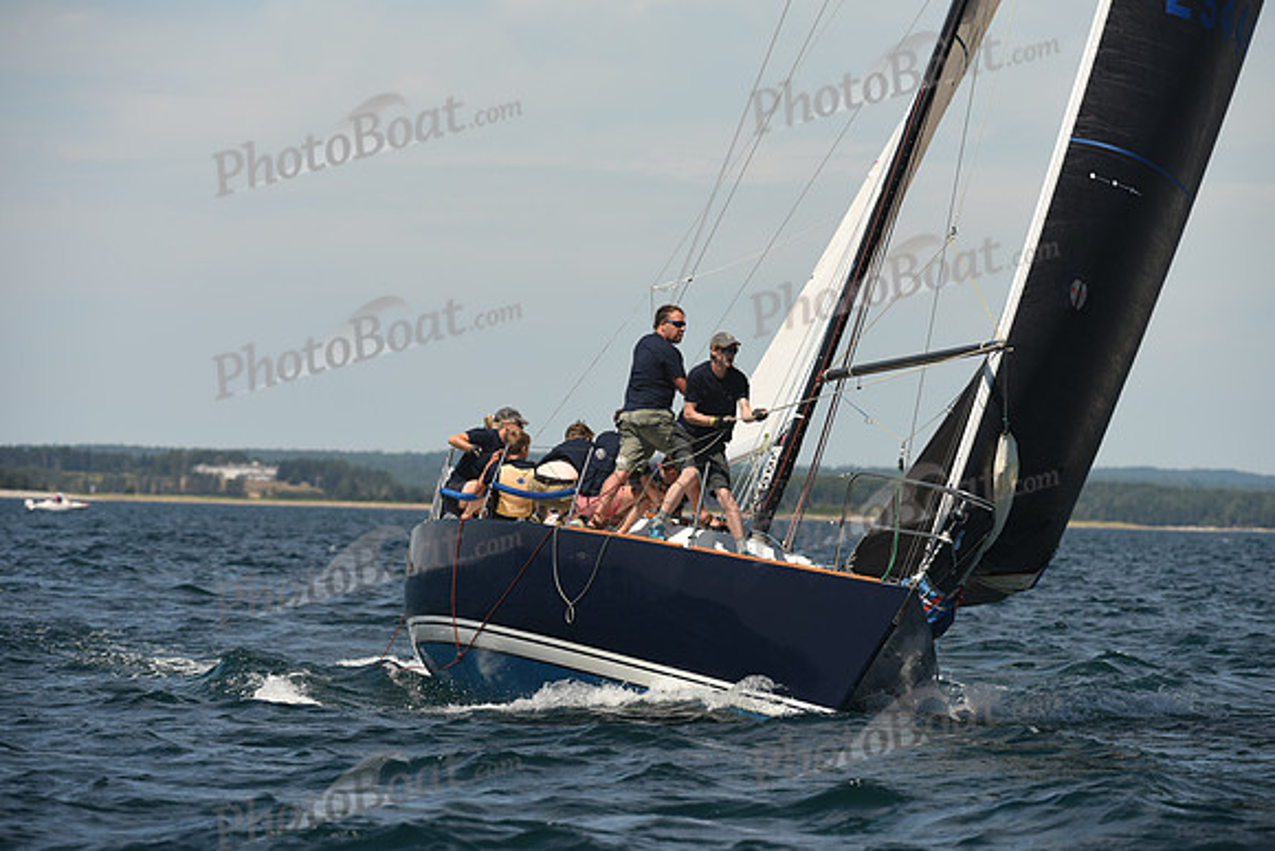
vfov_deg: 4.9
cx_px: 638
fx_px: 9919
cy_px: 426
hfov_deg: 7.4
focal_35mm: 280
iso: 250
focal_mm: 280
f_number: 6.3
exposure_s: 1/1000
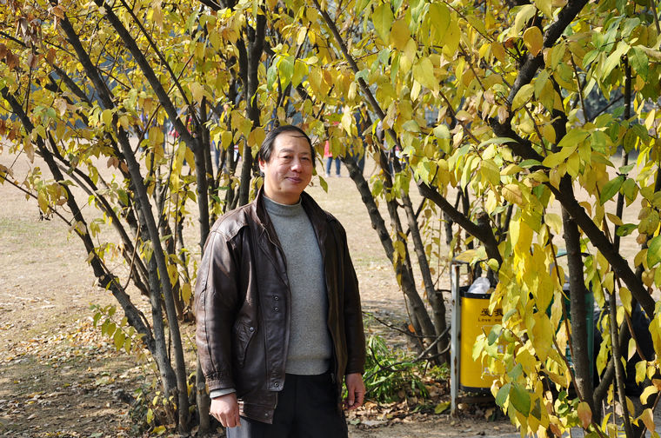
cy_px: 219
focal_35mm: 72
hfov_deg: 28.1
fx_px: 1320
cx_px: 330
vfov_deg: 18.9
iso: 200
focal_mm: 48
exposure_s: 1/160
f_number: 6.3
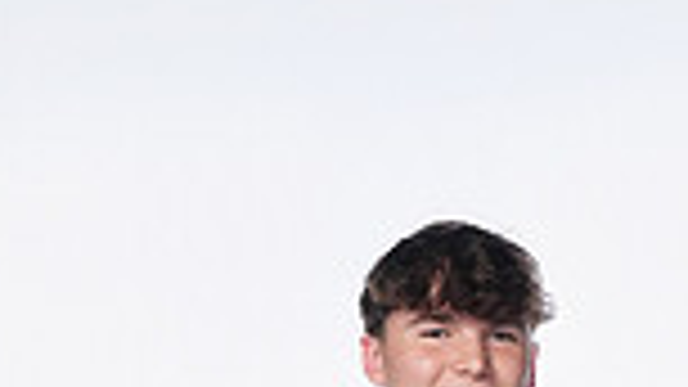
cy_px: 981
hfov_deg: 10.8
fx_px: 3648
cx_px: 504
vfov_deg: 5.8
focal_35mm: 200
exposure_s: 1/250
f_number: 8
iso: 800
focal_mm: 65
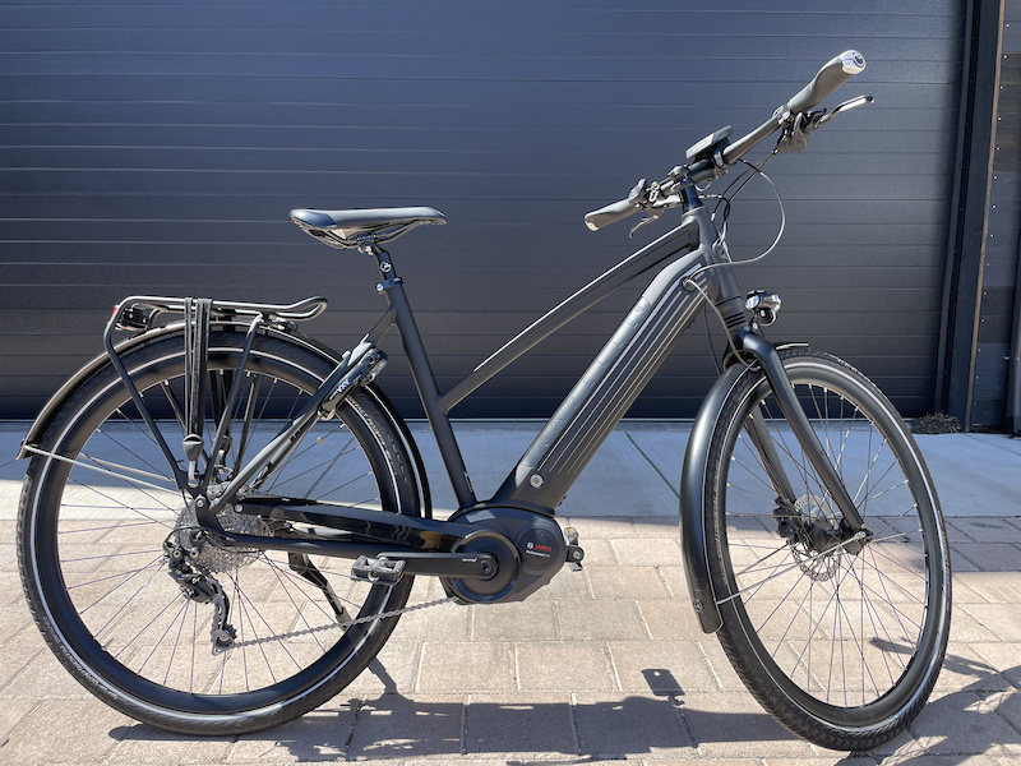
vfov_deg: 53.1
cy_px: 383
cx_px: 510
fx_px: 767
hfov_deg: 67.3
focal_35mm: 26
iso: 32
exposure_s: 1/1024
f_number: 1.6
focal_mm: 4.2
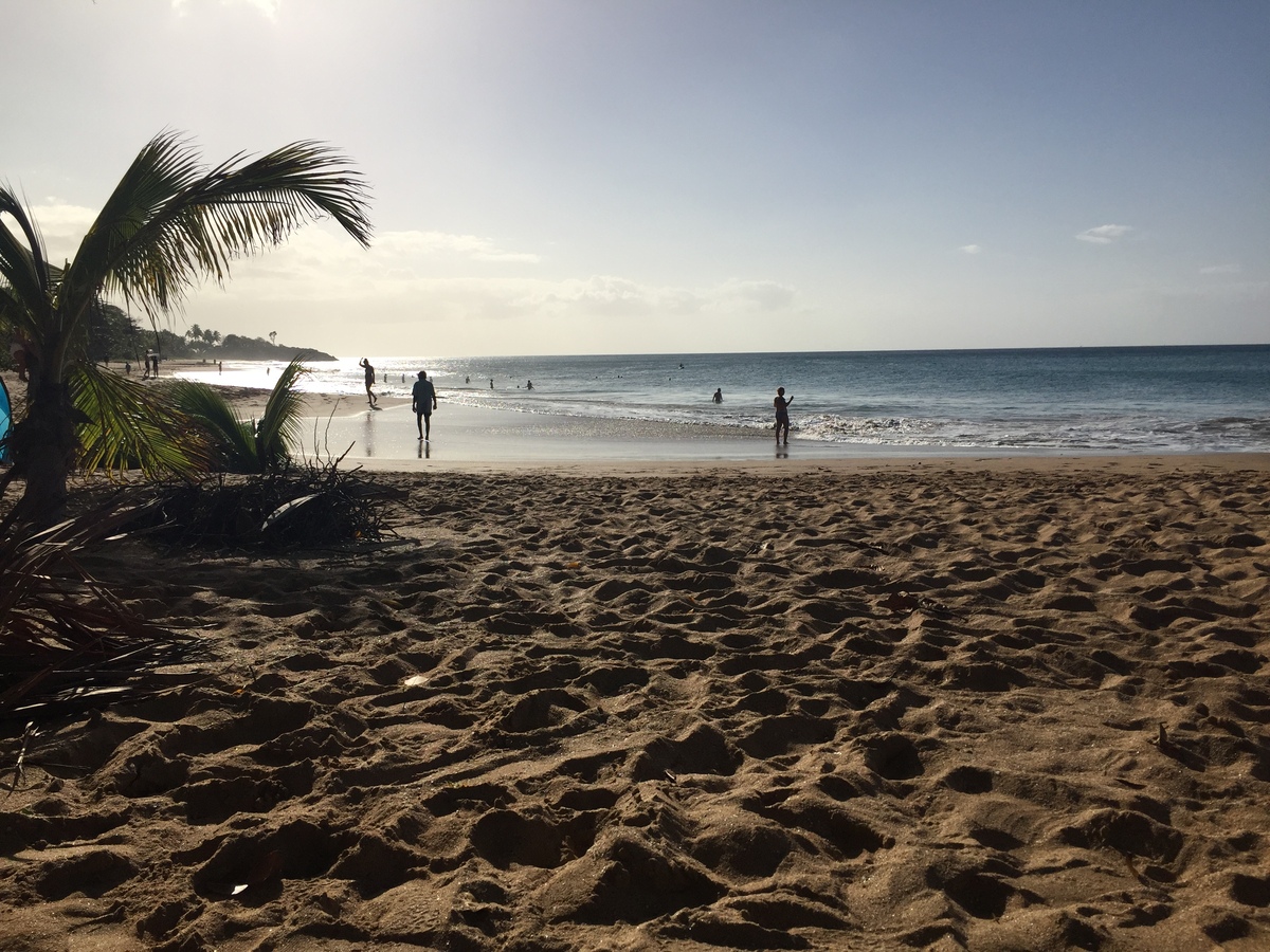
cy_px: 476
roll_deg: -0.2
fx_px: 1064
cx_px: 635
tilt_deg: -7.9
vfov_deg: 48.2
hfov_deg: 61.7
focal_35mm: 29
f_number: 2.2
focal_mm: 4.15
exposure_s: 1/7937
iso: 32
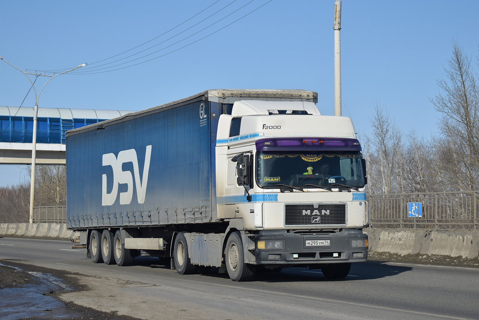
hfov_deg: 24.6
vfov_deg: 16.6
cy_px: 160
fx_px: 1098
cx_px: 240
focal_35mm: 82
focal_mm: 55
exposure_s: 1/1000
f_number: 6.3
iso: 100
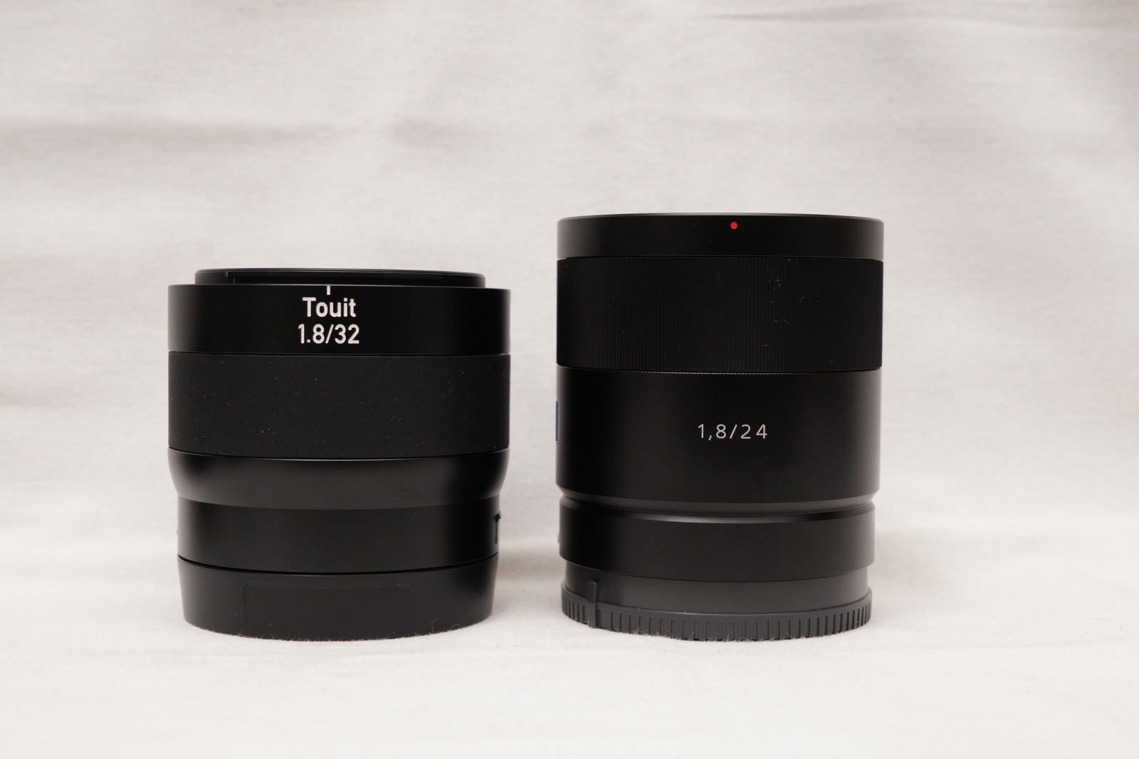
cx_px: 570
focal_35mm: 49
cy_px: 380
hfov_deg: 40.3
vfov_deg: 27.5
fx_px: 1550
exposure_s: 1/60
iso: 800
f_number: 8
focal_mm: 33
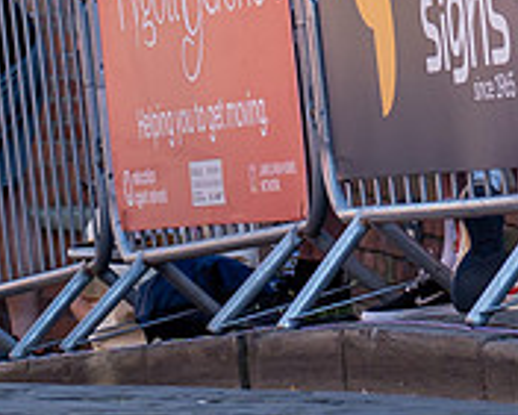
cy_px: 188
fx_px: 7578
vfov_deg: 3.1
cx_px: -347
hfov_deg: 3.9
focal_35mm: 494
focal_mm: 70
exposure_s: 1/1000
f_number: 3.5
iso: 200
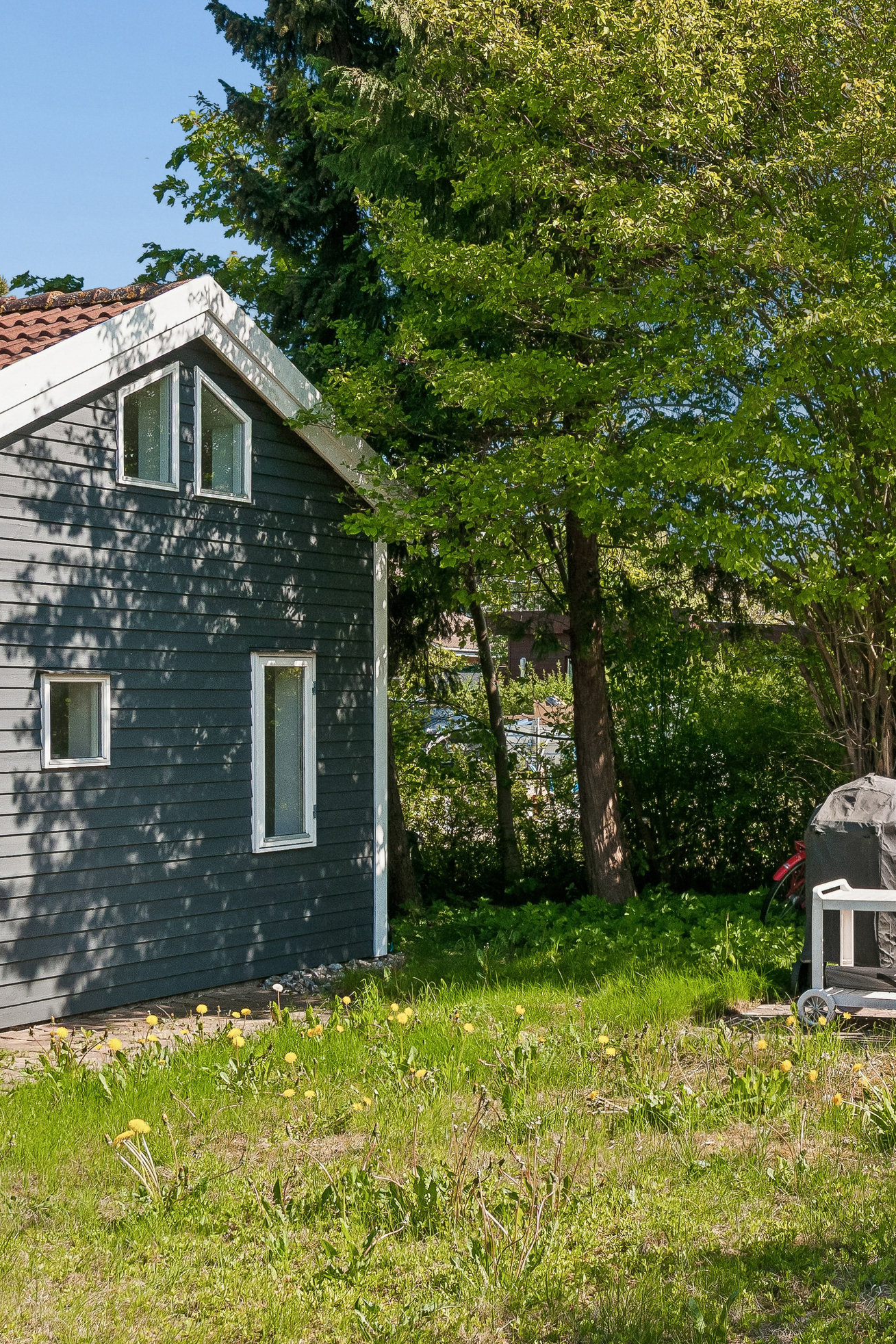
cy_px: 662
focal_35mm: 55
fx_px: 2054
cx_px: 738
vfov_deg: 36.2
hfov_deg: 24.2
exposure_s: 1/320
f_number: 10
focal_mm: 24
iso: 200
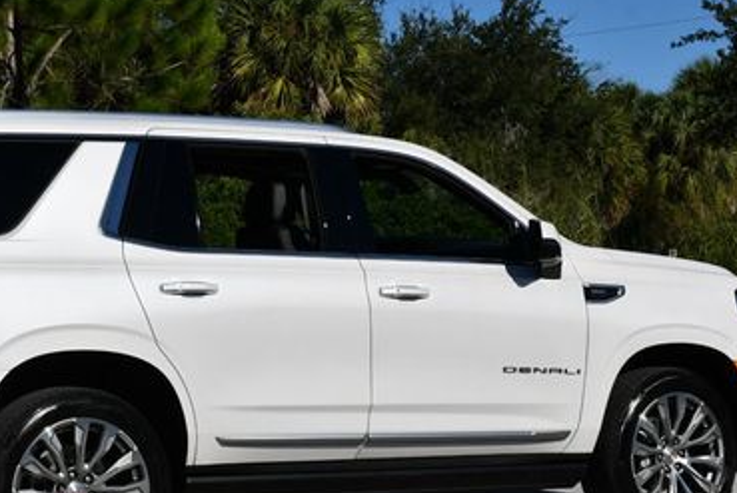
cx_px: 214
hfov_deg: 20.9
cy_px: 240
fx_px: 1988
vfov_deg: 14.1
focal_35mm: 97
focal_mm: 28
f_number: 10
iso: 100
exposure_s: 1/400
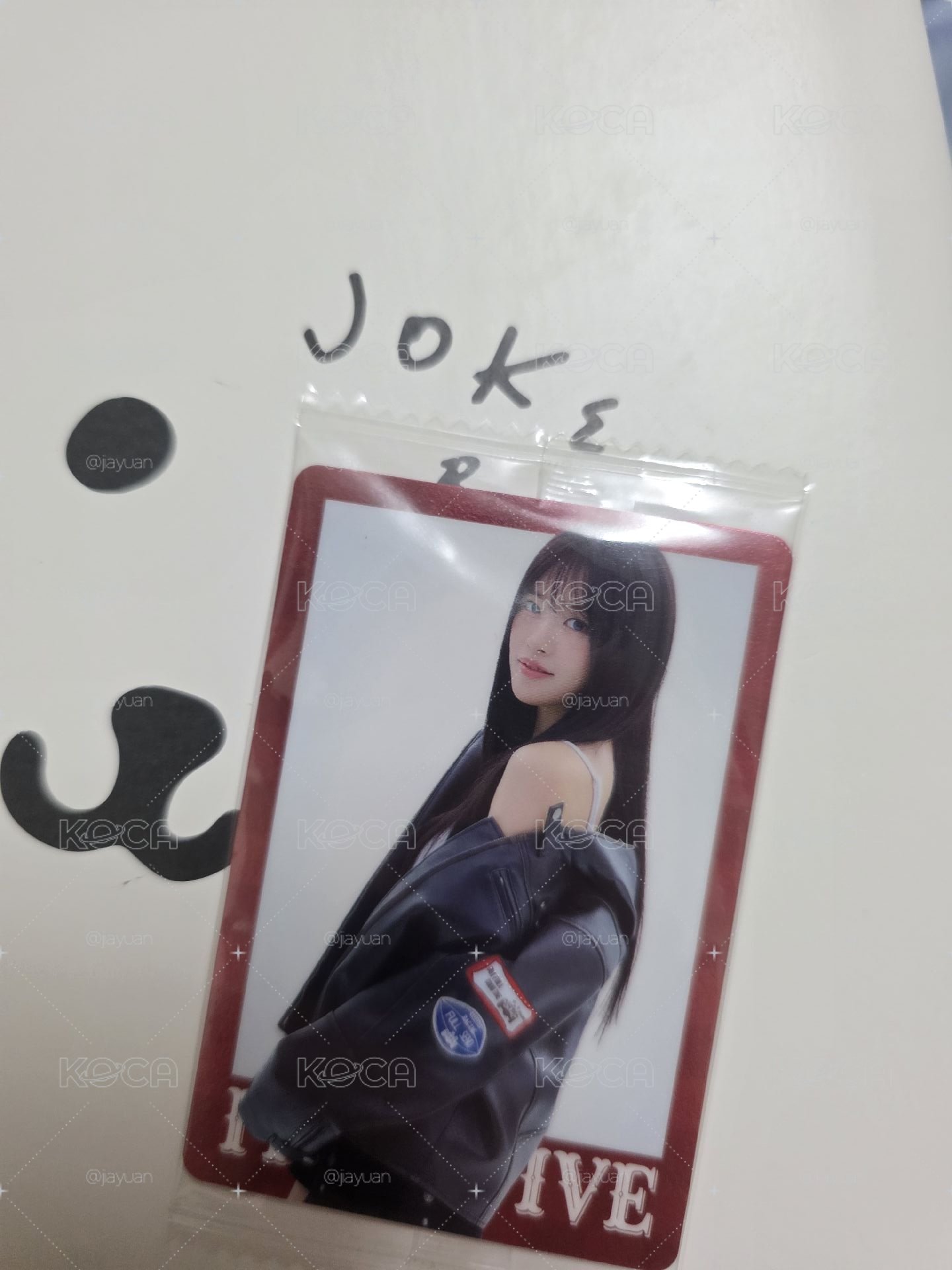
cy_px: 635
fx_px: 843
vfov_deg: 73.9
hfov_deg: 58.9
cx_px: 476
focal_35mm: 23
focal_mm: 6.3
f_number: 1.7
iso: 400
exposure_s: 1/53
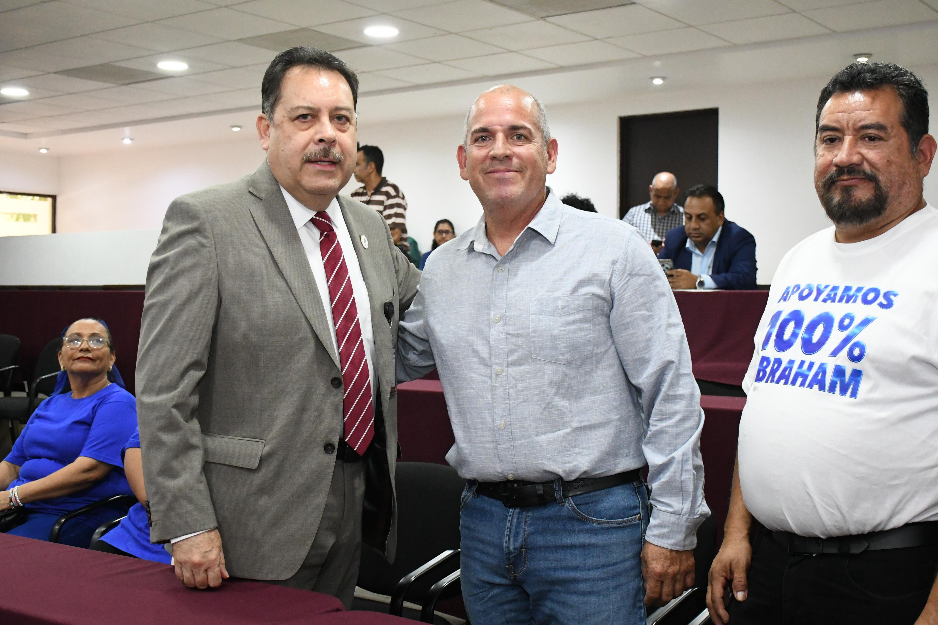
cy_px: 312
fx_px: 1251
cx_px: 469
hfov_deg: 41.1
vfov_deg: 28.1
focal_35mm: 48
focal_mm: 32
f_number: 5.6
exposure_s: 1/100
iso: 5000
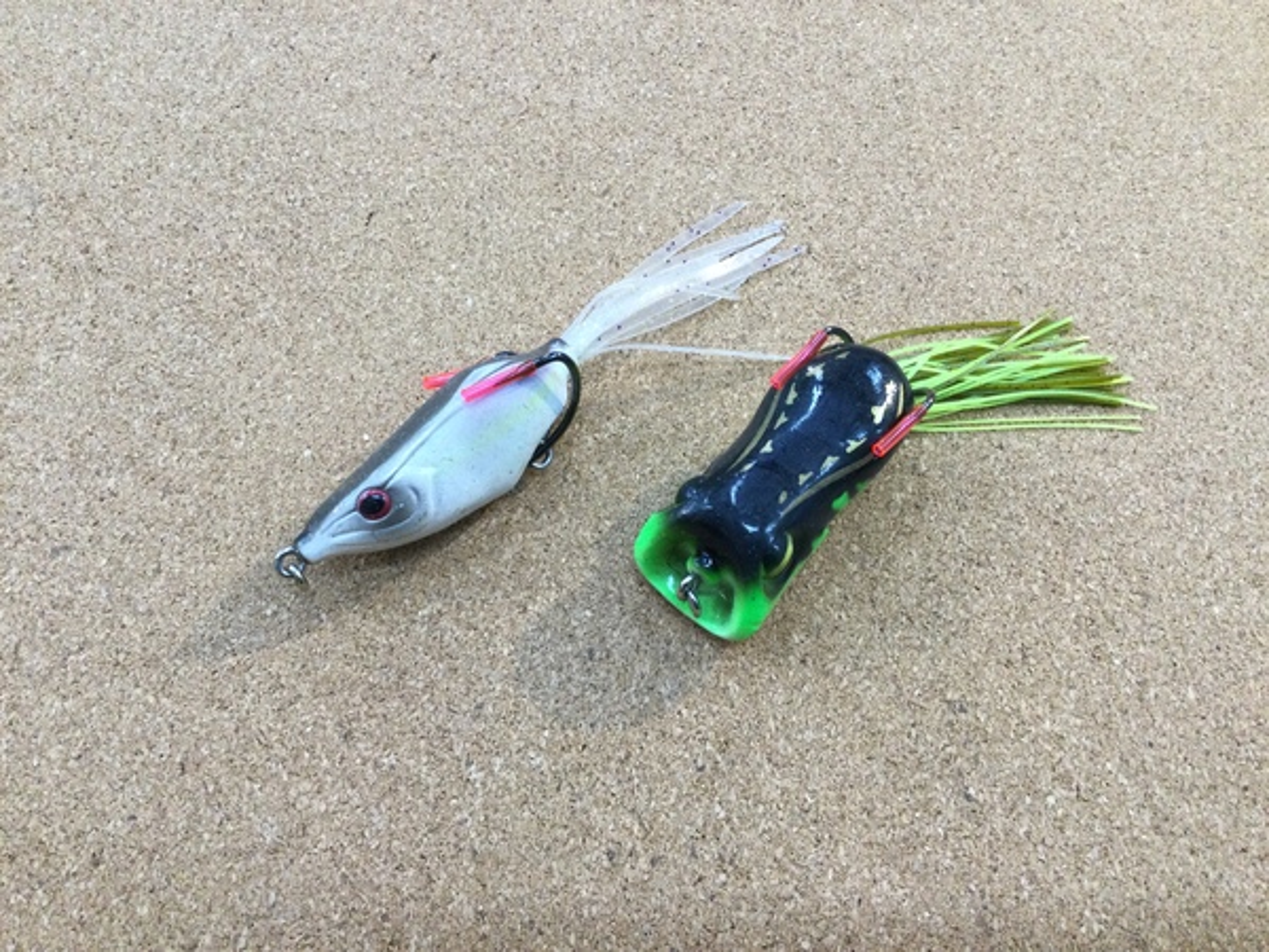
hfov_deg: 58.4
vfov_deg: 45.4
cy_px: 476
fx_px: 1136
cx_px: 634
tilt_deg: -62.2
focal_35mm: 31
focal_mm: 3.3
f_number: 2.4
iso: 40
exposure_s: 1/30
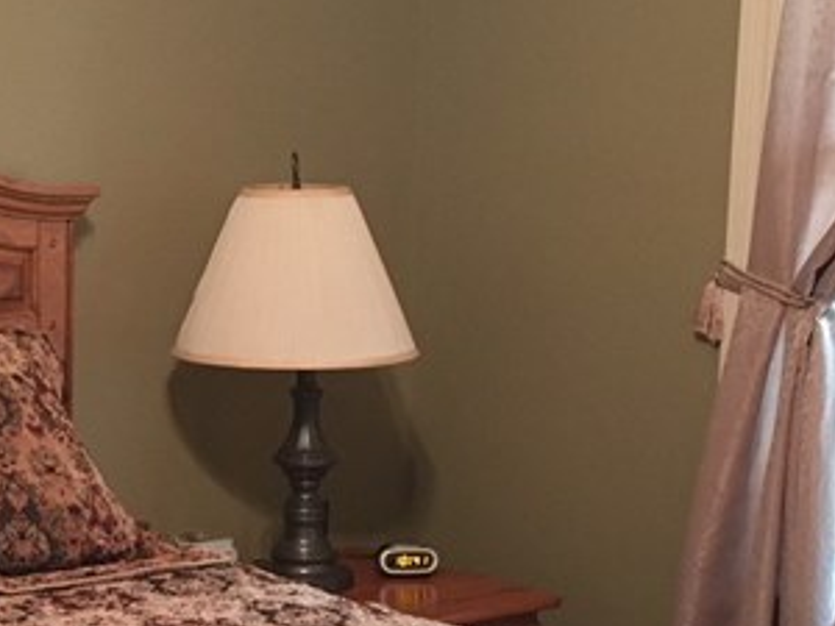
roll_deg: -0.2
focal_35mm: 99
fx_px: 2388
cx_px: 100
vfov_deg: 14.9
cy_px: 487
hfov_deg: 19.5
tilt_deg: -8.9
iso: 160
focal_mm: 4.15
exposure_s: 1/30
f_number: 2.2
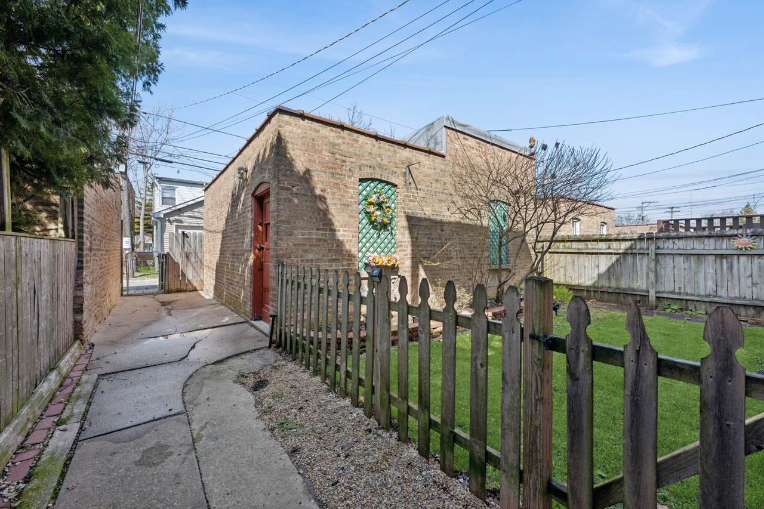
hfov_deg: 104.3
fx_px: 297
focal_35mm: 14
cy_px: 254
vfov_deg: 81.2
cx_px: 382
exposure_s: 1/125
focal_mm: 14
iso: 200
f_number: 11
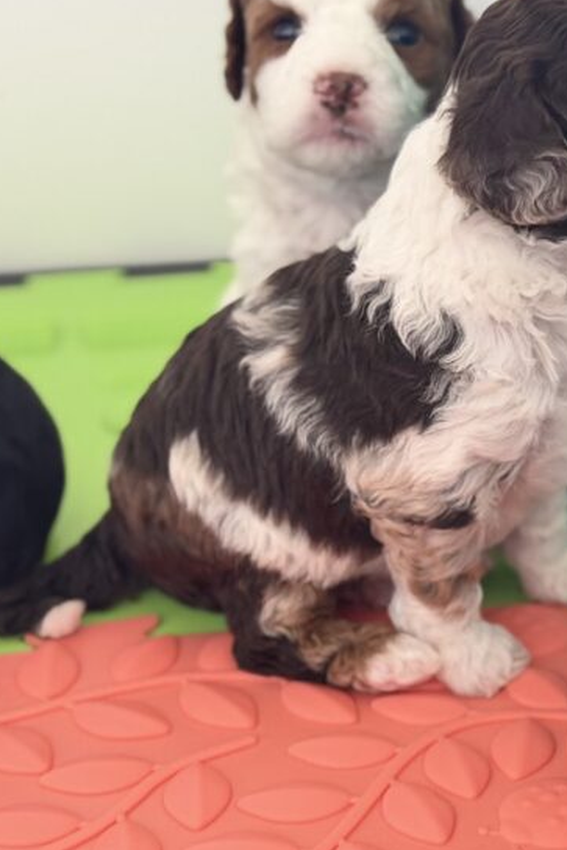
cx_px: 589
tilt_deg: -24.3
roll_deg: -0.5
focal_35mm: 94
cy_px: 408
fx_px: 2219
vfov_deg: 21.7
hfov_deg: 14.3
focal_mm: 6.76
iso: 320
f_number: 1.78
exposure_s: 1/40
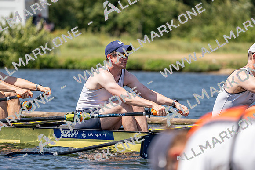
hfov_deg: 6.4
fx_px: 2295
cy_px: 85
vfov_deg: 4.2
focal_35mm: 324
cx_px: 128
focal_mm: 324
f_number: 6.3
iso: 250
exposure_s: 1/2000
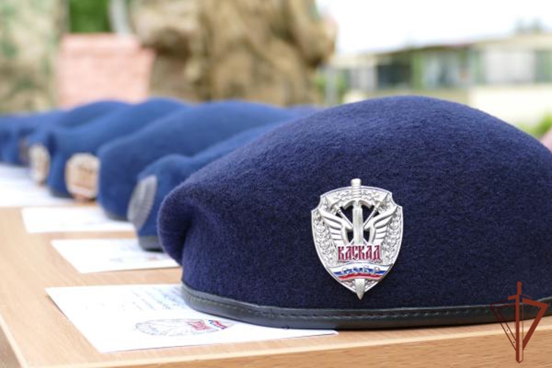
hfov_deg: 28.5
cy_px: 184
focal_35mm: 71
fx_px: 1089
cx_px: 276
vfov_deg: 19.2
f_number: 3.7
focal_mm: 25.96
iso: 125
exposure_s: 1/400
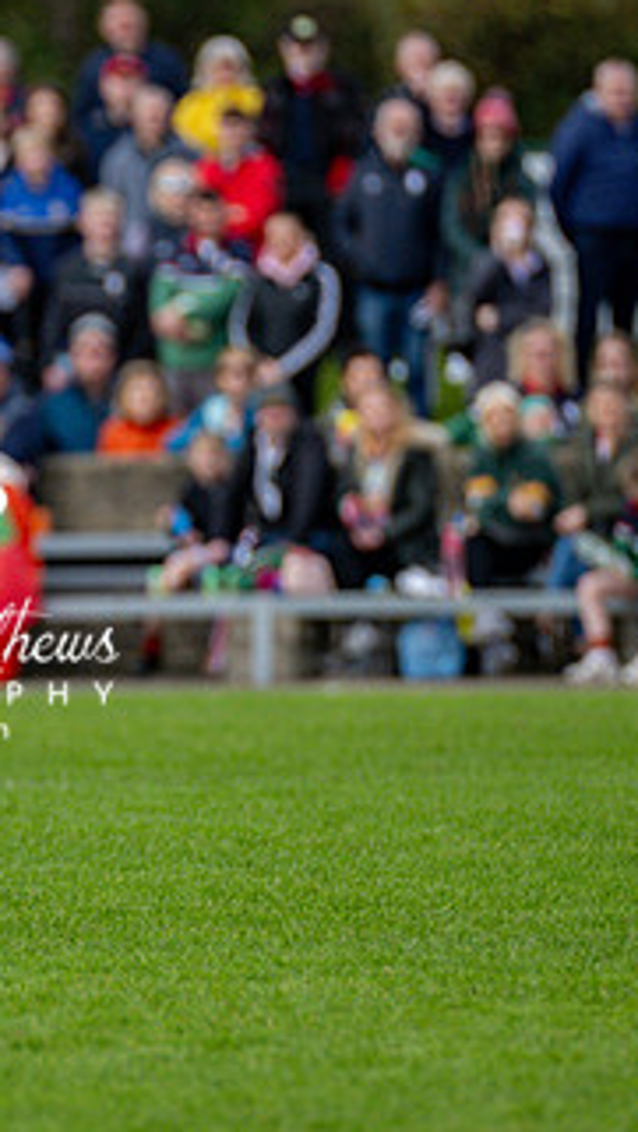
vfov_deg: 2.5
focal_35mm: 850
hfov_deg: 1.4
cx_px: -120
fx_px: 25517
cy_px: 582
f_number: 2.8
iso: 640
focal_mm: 300
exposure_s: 1/5000
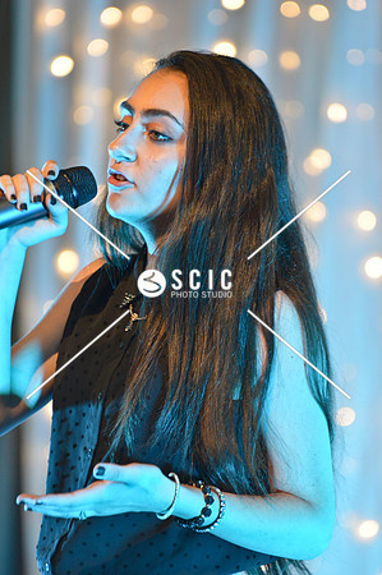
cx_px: 191
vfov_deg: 6.9
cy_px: 288
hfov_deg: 4.6
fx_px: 4786
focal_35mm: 300
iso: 900
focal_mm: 200
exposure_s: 1/125
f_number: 2.8
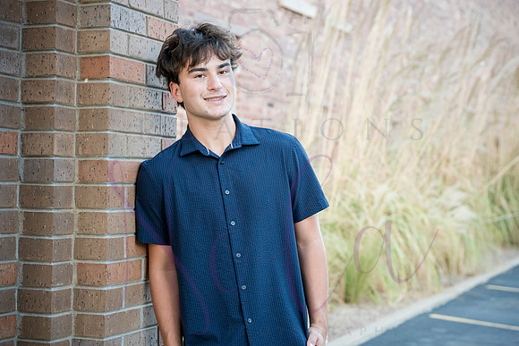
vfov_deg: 20.0
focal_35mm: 68
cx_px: 260
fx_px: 983
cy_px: 173
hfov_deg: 29.6
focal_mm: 66
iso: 2000
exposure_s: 1/640
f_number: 4
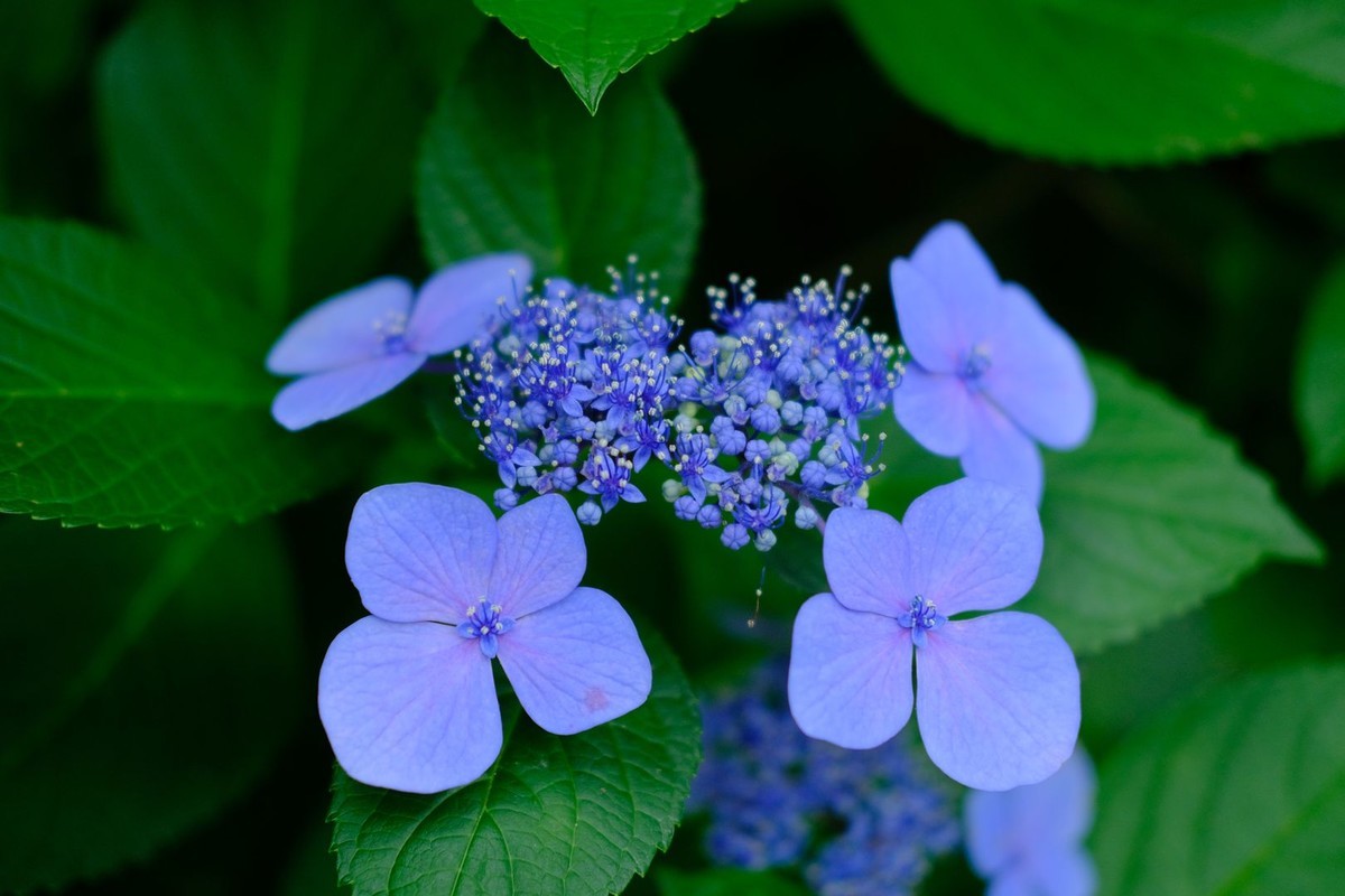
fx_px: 1980
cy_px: 448
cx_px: 672
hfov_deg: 37.5
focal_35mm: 53
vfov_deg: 25.5
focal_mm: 35
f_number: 2
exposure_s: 1/420
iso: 640
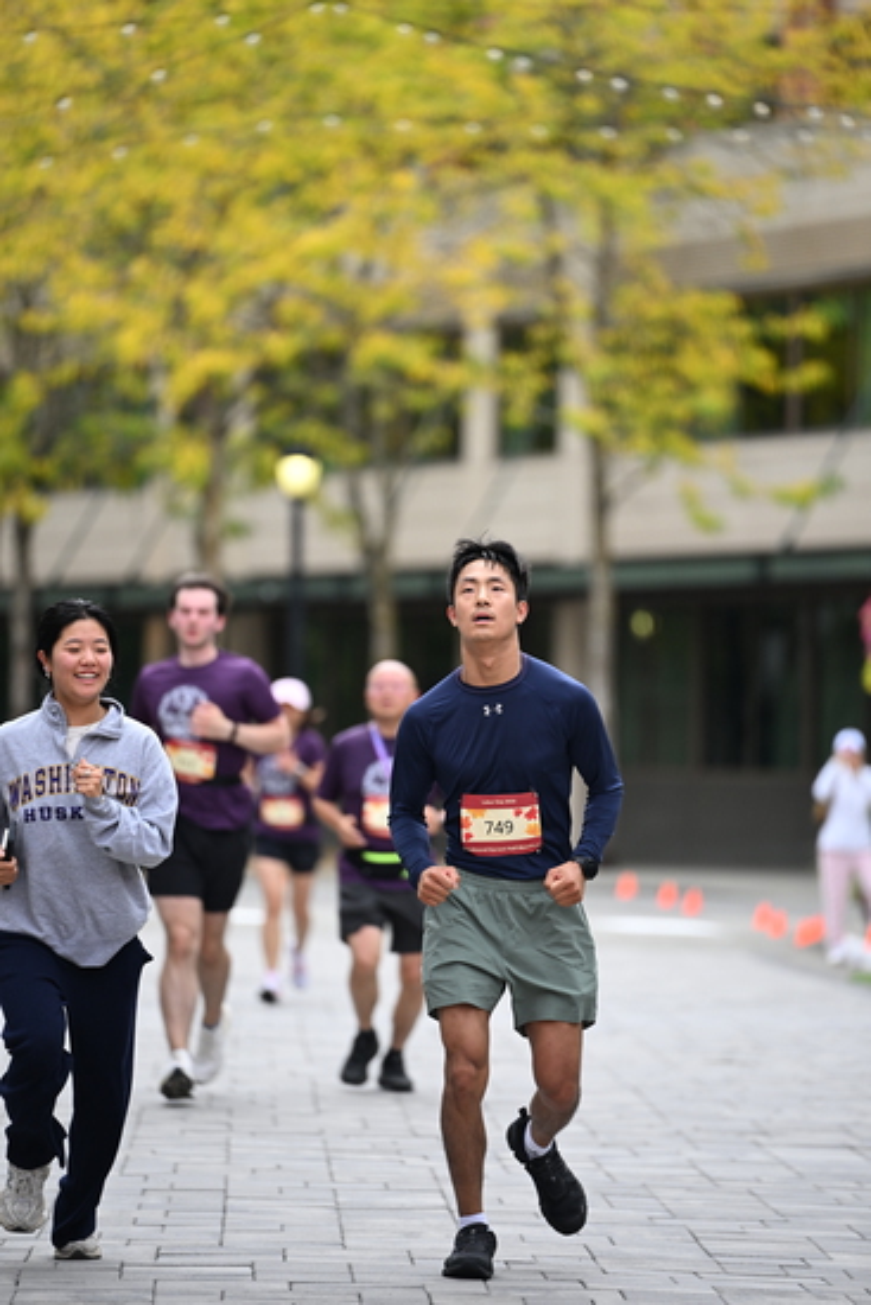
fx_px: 7253
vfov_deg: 10.3
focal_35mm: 200
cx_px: 436
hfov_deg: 6.9
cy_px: 652
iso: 640
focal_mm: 200
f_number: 2.8
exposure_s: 1/2000
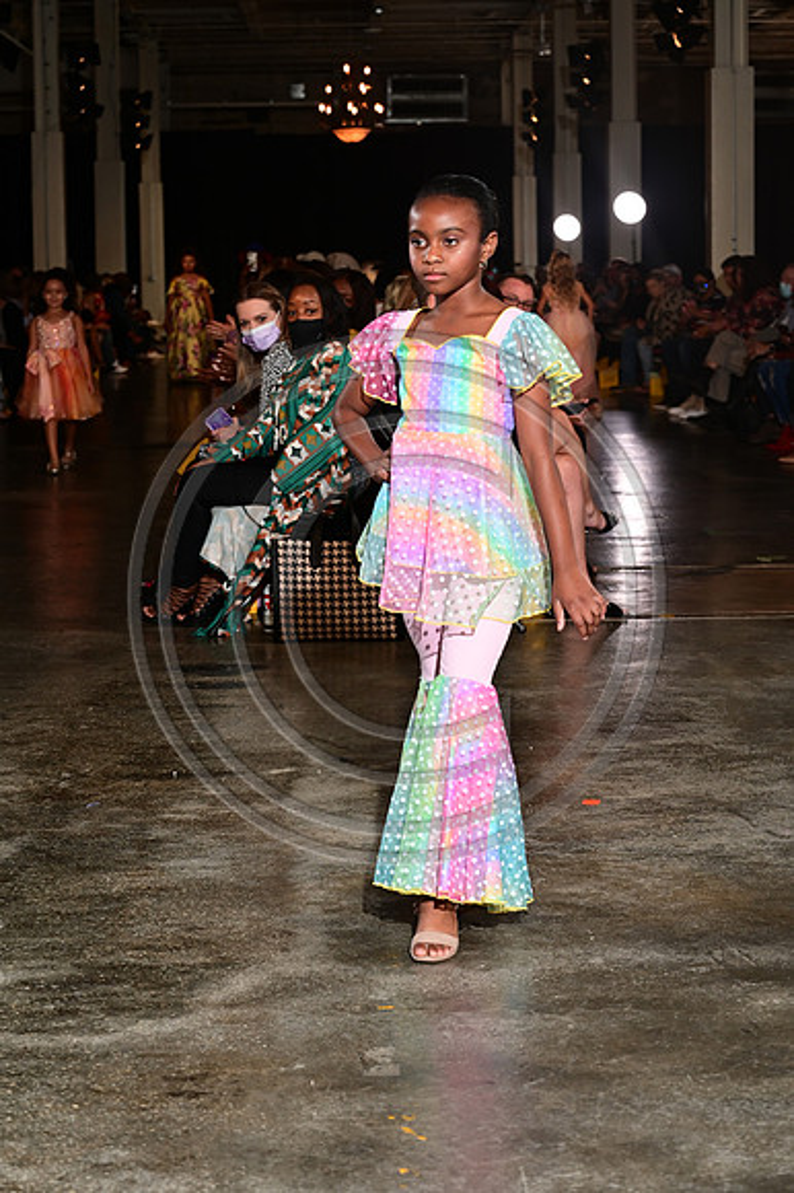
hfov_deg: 19.4
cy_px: 596
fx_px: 2318
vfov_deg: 28.9
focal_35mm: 70
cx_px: 397
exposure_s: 1/160
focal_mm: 70
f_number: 6.3
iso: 1000
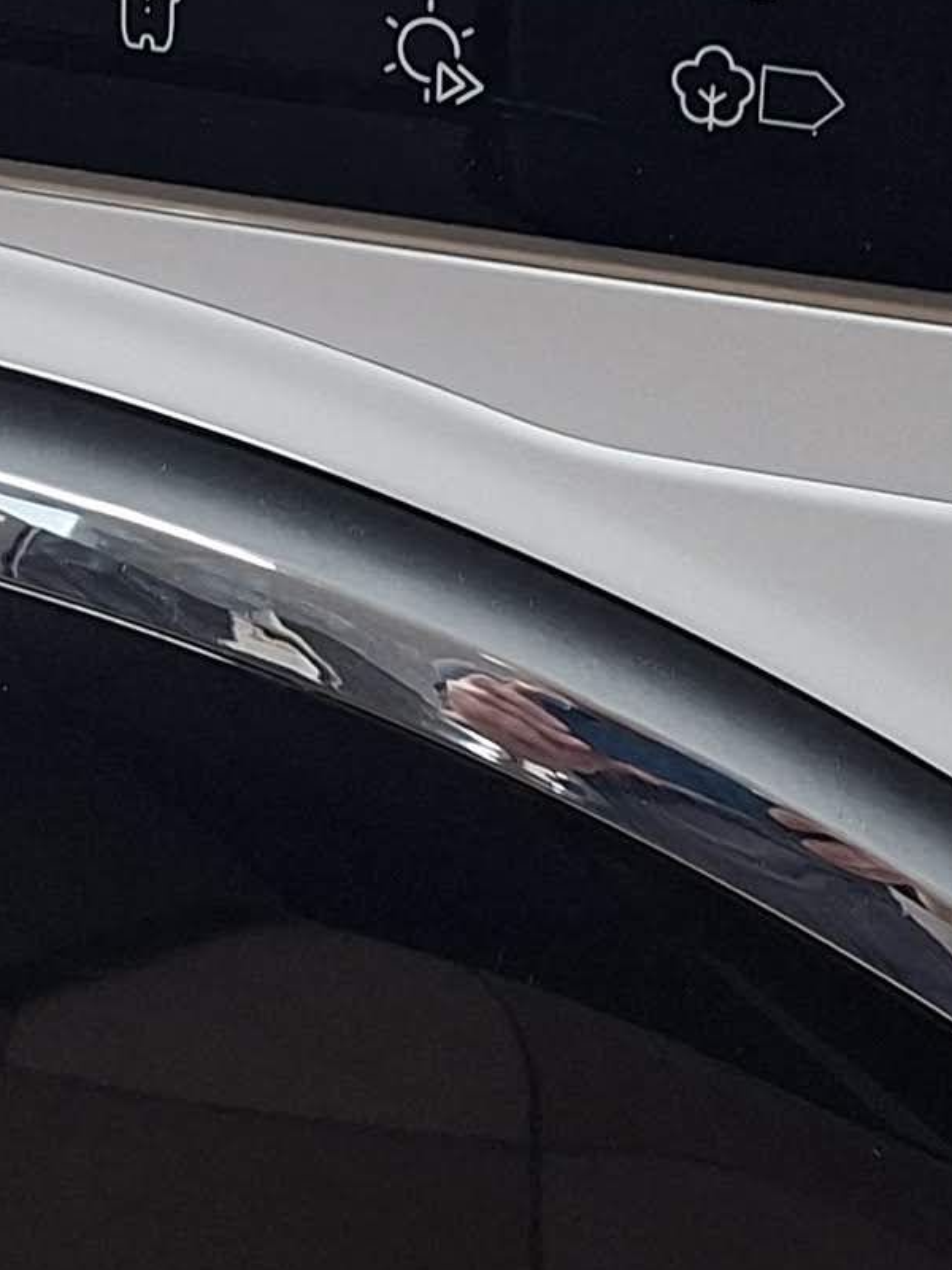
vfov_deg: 16.9
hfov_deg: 12.9
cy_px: 102
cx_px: 314
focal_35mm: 115
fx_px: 4217
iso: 160
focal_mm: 5.54
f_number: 1.8
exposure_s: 1/50
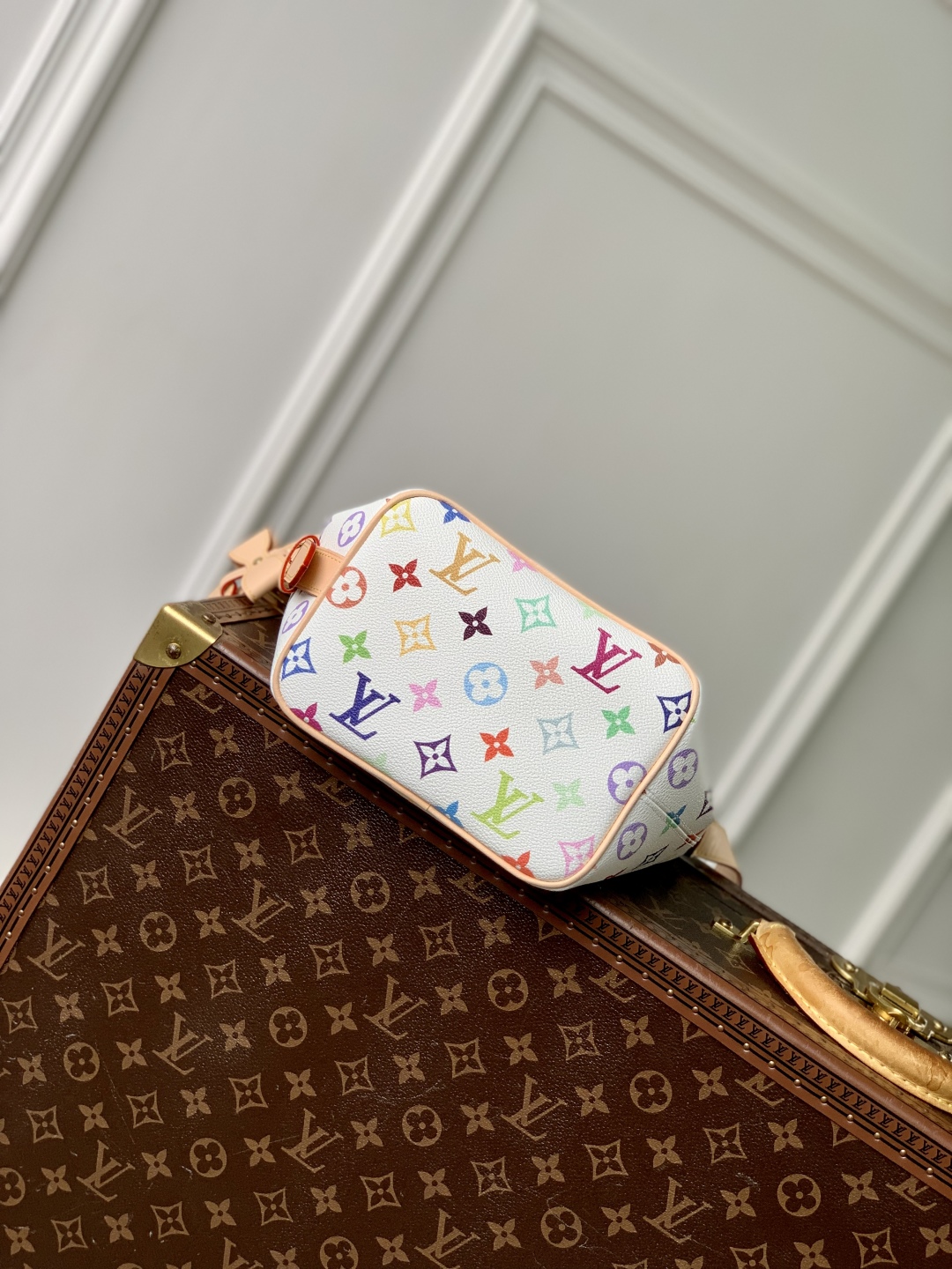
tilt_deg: -10.0
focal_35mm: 52
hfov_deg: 28.0
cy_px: 634
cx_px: 476
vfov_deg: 36.8
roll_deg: -30.6
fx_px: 1907
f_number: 2.4
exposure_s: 1/122
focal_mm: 6
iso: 32
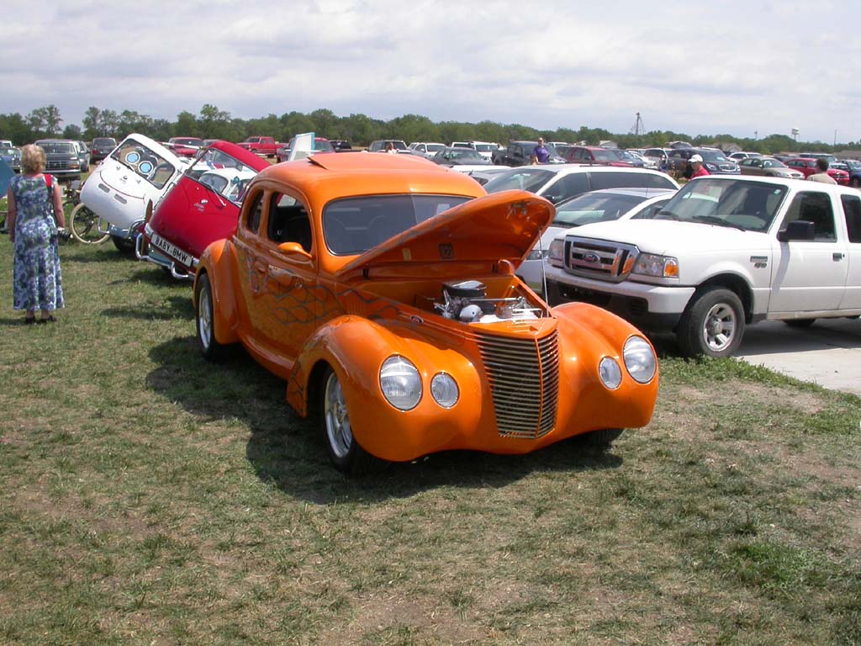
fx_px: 945
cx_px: 430
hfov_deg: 49.0
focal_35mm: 38
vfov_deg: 37.7
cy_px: 323
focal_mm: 7.85
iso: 100
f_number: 7.5
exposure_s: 1/315
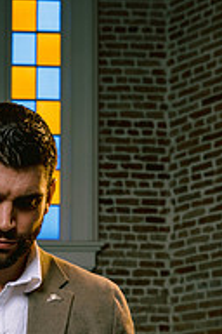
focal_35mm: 82
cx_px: -2
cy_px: 377
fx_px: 758
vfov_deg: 23.1
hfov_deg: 16.3
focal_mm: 35
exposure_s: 1/160
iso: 200
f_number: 5.6
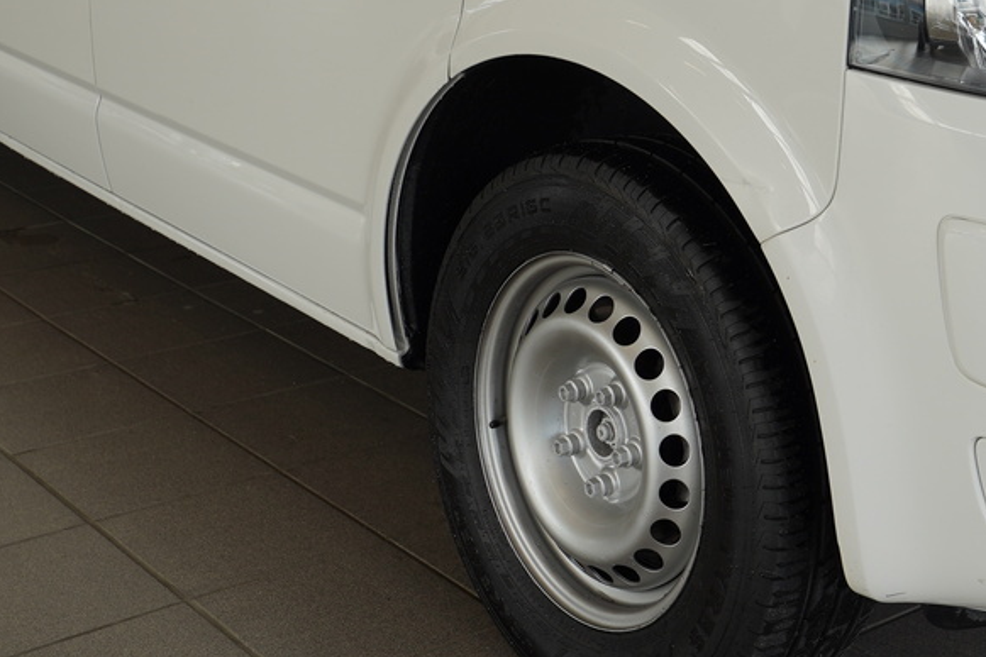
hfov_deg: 31.2
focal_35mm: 64
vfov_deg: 20.1
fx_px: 1753
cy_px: -107
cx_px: 661
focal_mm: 23
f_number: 4.5
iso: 100
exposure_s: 1/80
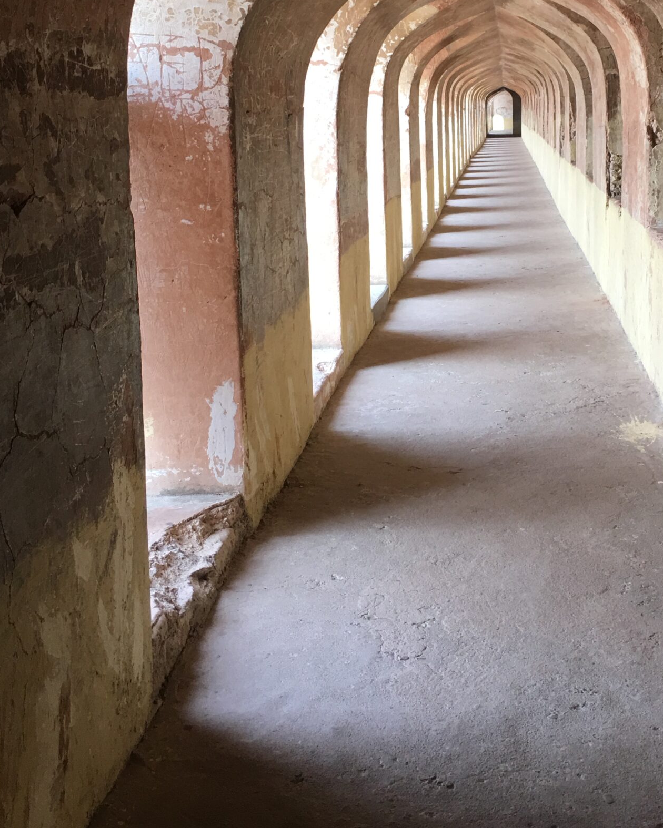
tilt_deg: -6.2
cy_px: 257
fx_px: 1128
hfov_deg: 32.4
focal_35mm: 46
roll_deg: +1.6
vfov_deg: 39.7
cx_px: 451
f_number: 2.2
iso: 32
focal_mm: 4.15
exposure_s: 1/33
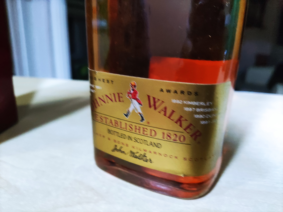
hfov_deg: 67.3
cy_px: 106
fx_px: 213
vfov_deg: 53.1
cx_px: 142
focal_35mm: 26
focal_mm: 4.71
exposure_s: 1/33
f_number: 1.79
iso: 1288
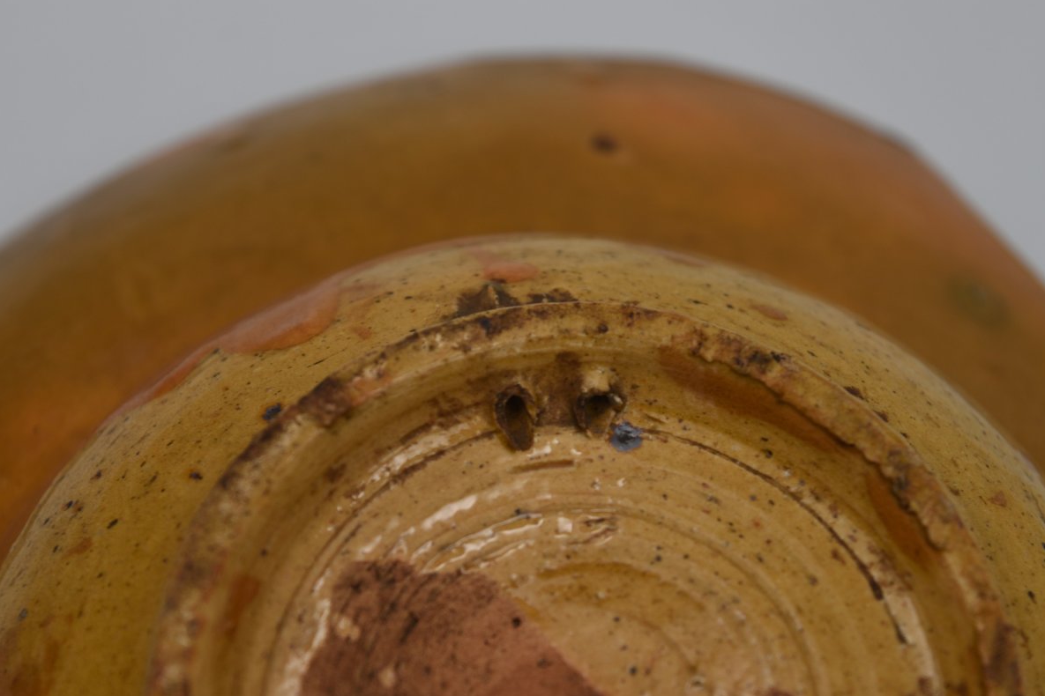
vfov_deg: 17.3
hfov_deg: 25.7
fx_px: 2293
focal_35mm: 79
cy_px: 349
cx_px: 527
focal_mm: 52
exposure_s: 1/125
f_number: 5.6
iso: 125
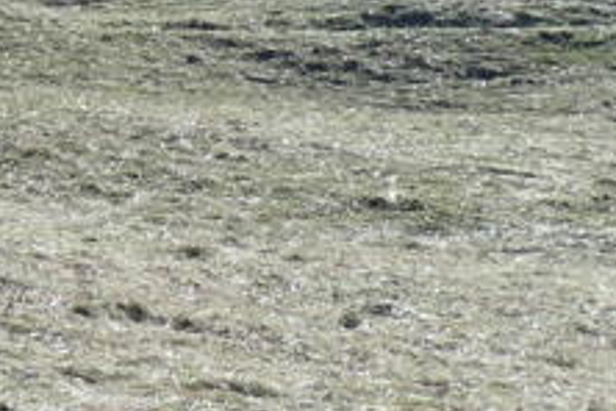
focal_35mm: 162
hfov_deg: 9.9
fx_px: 2772
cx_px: -1168
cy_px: -214
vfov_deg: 8.3
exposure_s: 1/1000
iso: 200
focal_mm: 8.8
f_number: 4.5
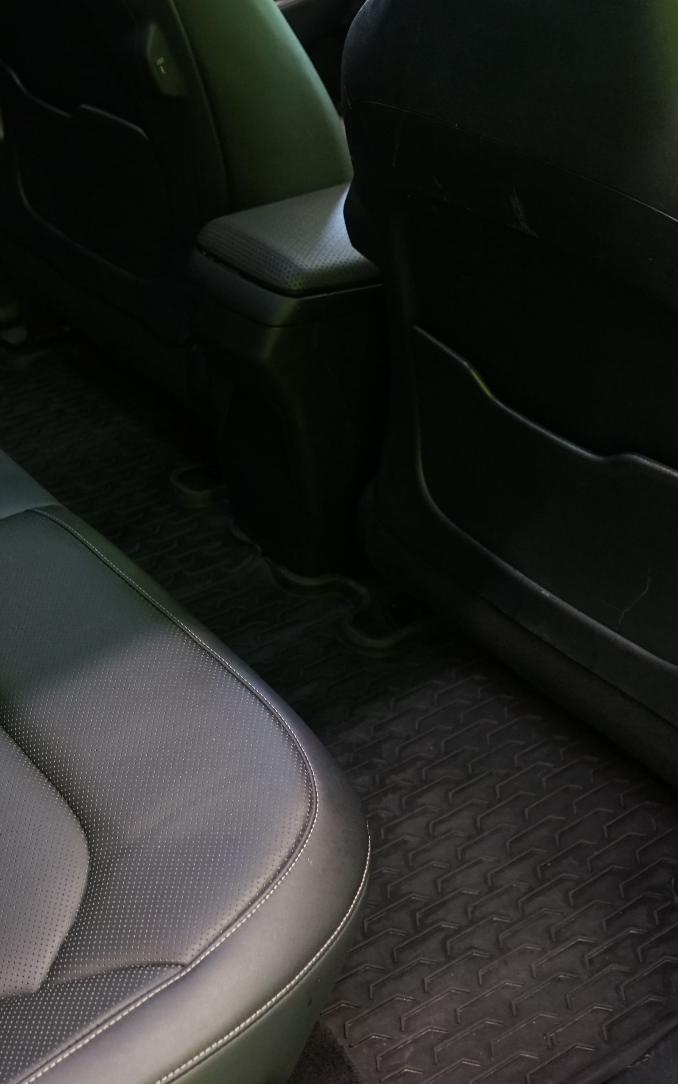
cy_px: 546
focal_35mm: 45
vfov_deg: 44.4
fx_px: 1330
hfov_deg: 27.0
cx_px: -6
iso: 2000
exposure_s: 1/20
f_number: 5
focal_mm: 29
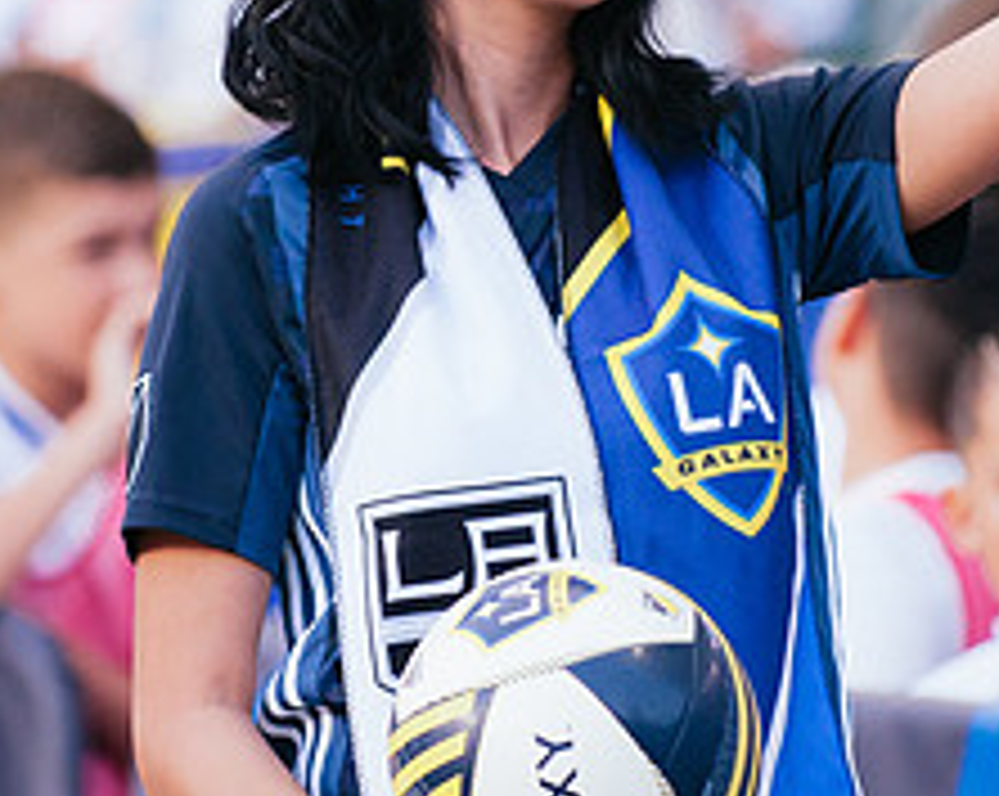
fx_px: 12313
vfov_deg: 3.7
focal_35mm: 417
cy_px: 261
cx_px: 531
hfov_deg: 4.6
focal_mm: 170
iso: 1600
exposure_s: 1/800
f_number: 2.8
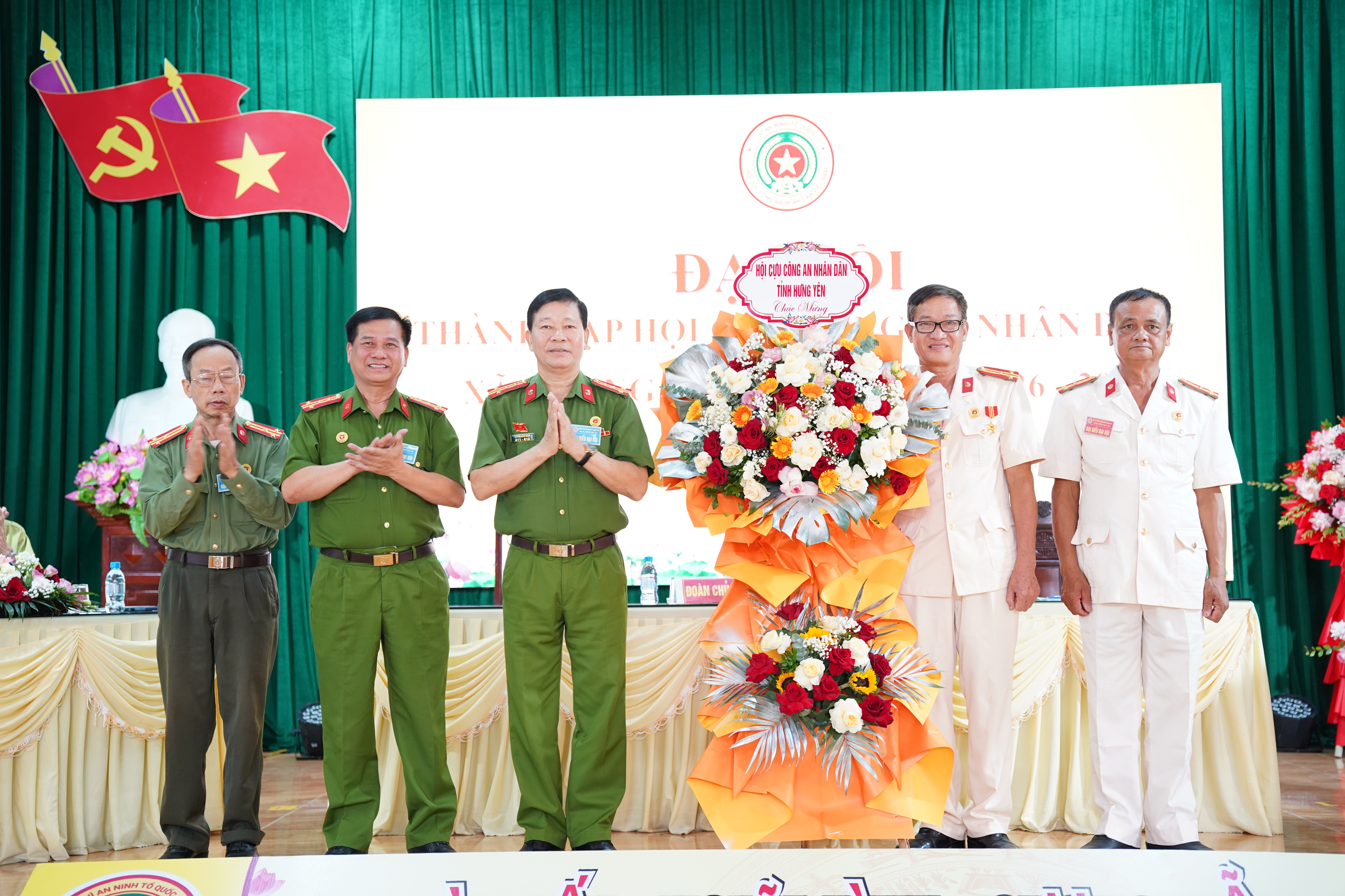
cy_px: 448
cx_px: 672
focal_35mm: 48
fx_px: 1808
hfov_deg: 40.8
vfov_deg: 27.9
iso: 1000
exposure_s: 1/50
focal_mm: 48.4
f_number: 2.8
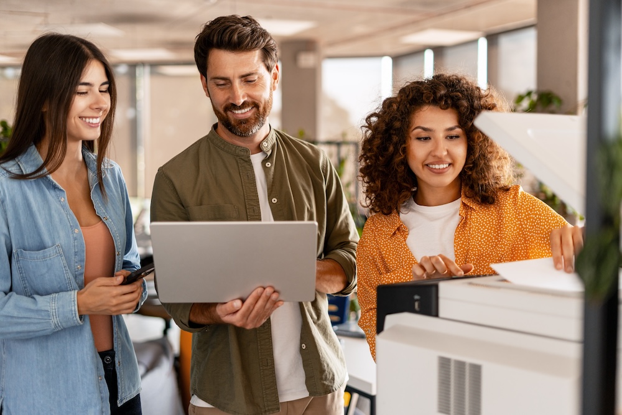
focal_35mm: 50
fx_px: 864
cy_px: 208
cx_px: 311
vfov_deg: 27.0
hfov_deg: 39.6
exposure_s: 1/500
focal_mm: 50
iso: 320
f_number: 2
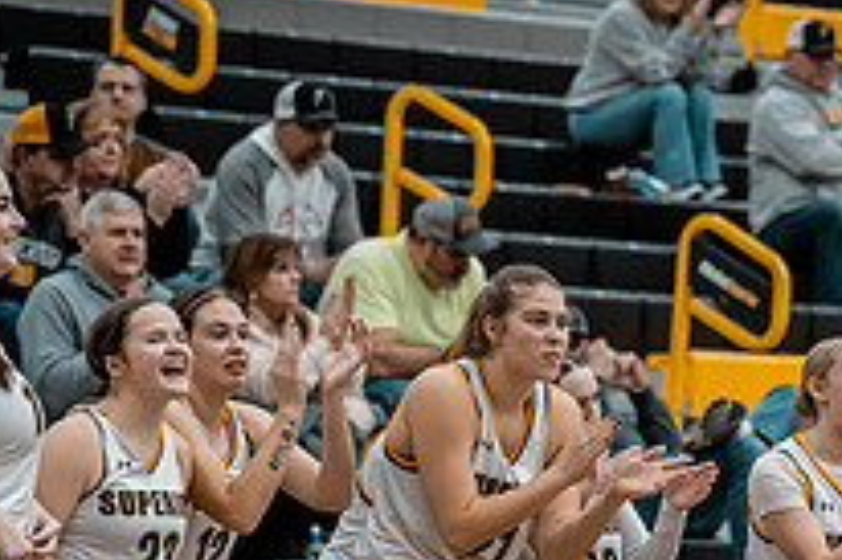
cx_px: 634
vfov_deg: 3.8
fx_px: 8413
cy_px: 607
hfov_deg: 5.7
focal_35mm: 360
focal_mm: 123
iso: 1600
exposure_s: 1/640
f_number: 2.8
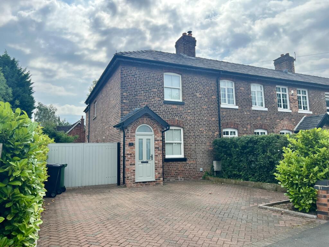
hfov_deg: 67.3
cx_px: 164
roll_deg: +0.7
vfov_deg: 53.1
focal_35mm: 26
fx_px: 247
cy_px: 124
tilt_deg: +8.1
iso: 50
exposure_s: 1/4274
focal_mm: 5.7
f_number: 1.5
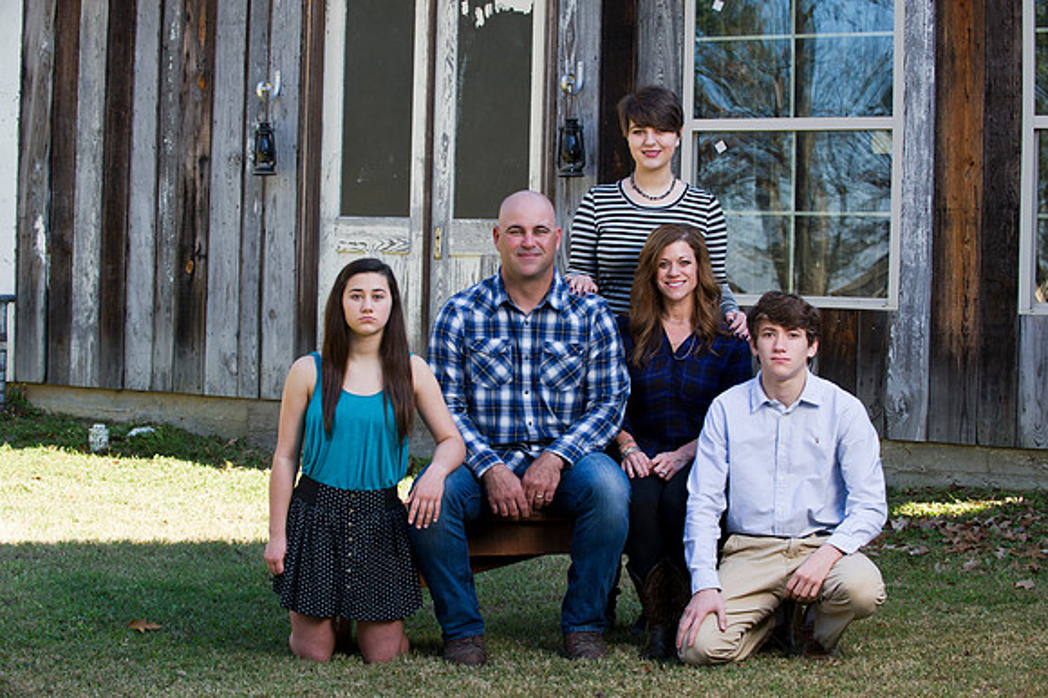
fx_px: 2182
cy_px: 349
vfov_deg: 18.2
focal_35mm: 75
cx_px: 524
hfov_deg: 27.0
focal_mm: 75
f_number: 6.3
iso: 400
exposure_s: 1/125
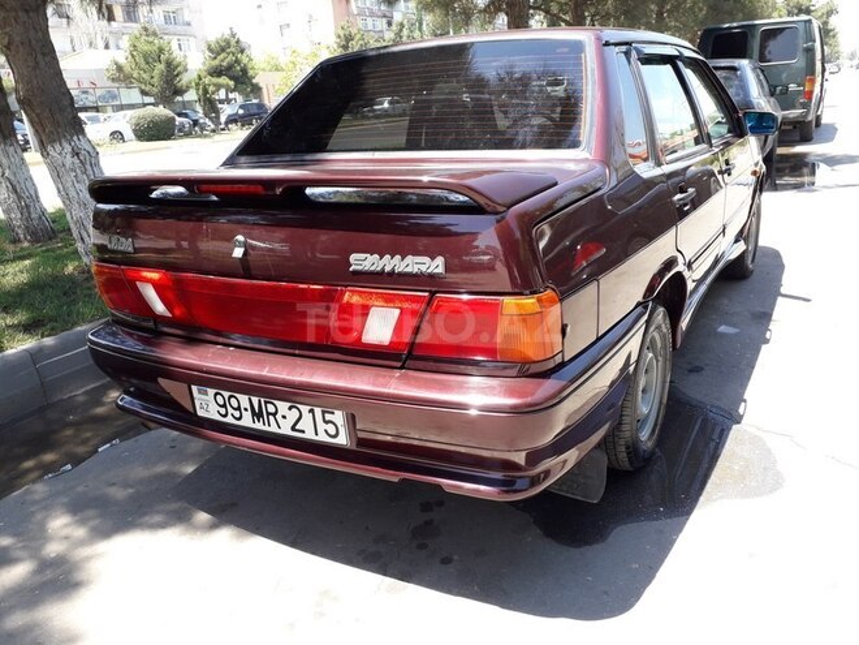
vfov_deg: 51.4
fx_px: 670
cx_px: 430
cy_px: 322
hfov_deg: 65.3
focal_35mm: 27
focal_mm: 3.6
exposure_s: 1/242
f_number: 1.9
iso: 40
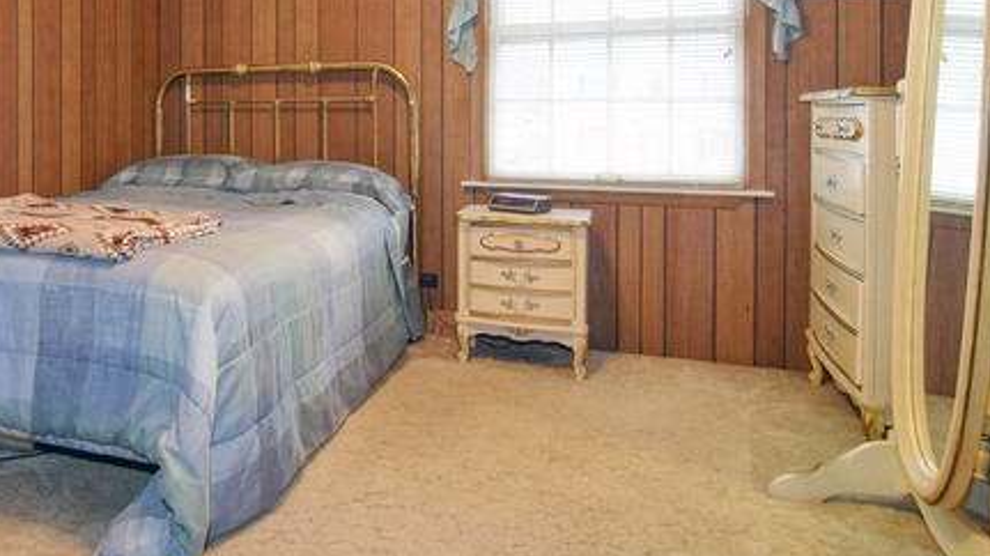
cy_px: 114
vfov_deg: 39.8
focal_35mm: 28
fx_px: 735
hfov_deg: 64.8
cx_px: 276
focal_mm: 12
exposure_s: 1/4
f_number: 8
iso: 200
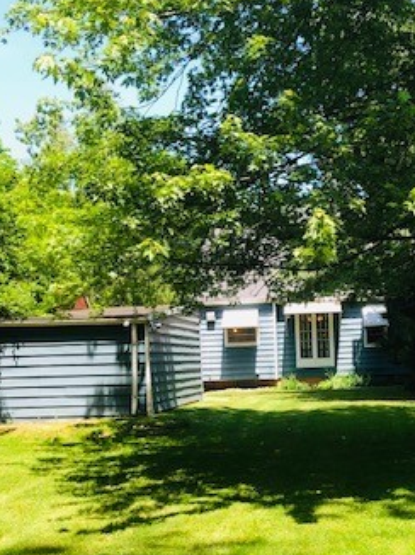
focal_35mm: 55
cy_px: 368
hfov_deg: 26.5
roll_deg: +2.4
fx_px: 880
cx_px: 252
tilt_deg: +1.2
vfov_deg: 34.7
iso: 20
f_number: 1.8
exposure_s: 1/372
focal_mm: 3.99
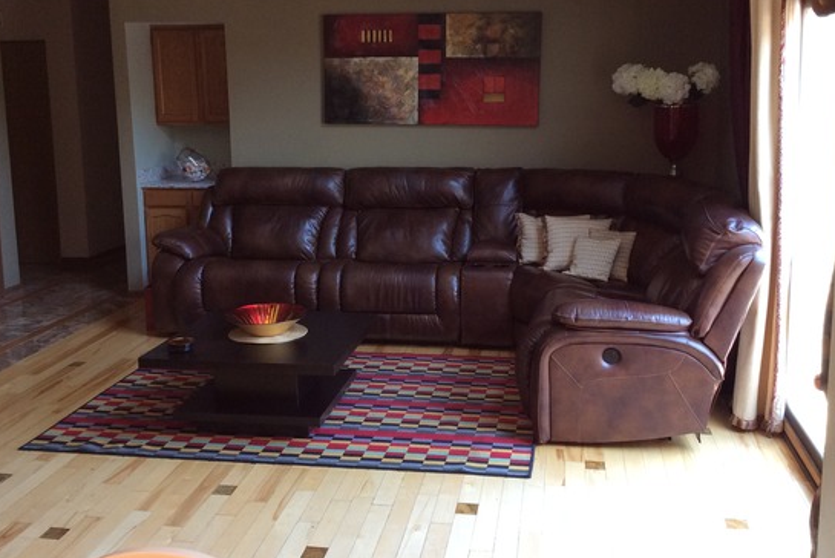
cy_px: 215
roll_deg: +1.3
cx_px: 406
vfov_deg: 34.1
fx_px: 905
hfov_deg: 49.5
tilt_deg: -9.5
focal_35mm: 39
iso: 80
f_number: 2.4
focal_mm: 3.3
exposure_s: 1/24
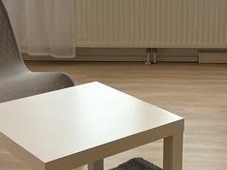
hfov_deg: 25.2
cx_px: 147
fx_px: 505
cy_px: 39
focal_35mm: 77
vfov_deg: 19.0
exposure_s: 1/217
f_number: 1.6
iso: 32
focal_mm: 4.2
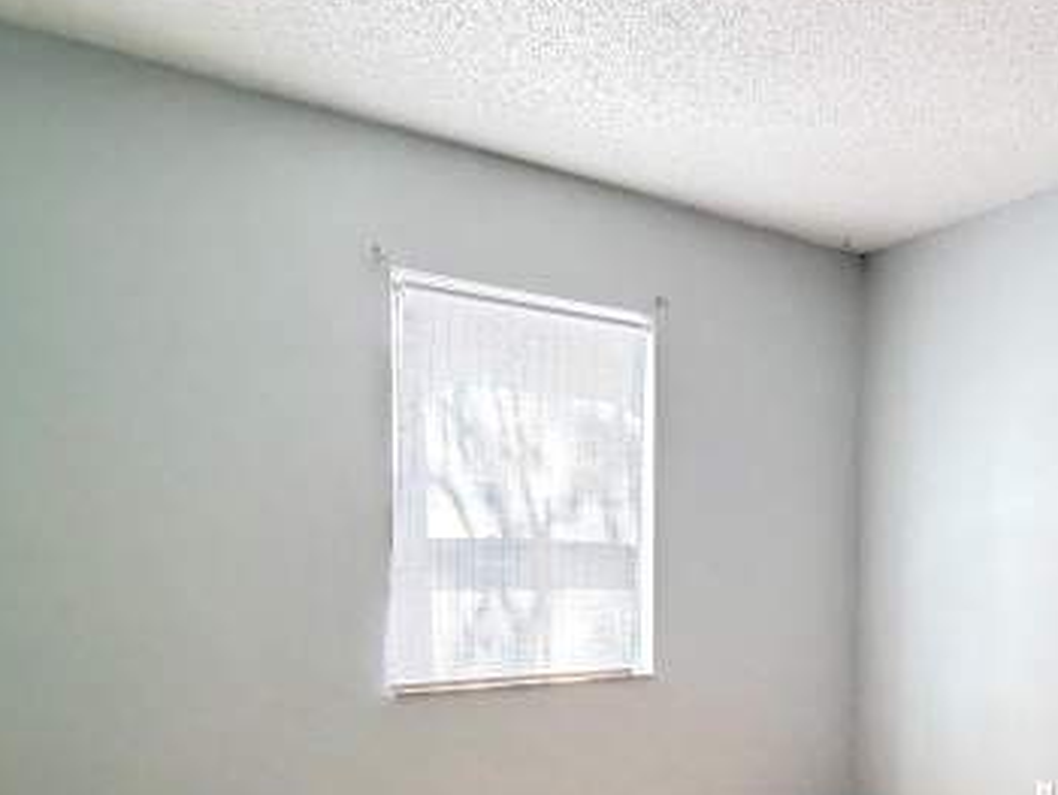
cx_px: 744
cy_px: 623
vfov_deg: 42.5
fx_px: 979
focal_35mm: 32
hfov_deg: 55.0
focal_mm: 2.22
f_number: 2.2
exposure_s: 1/60
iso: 800
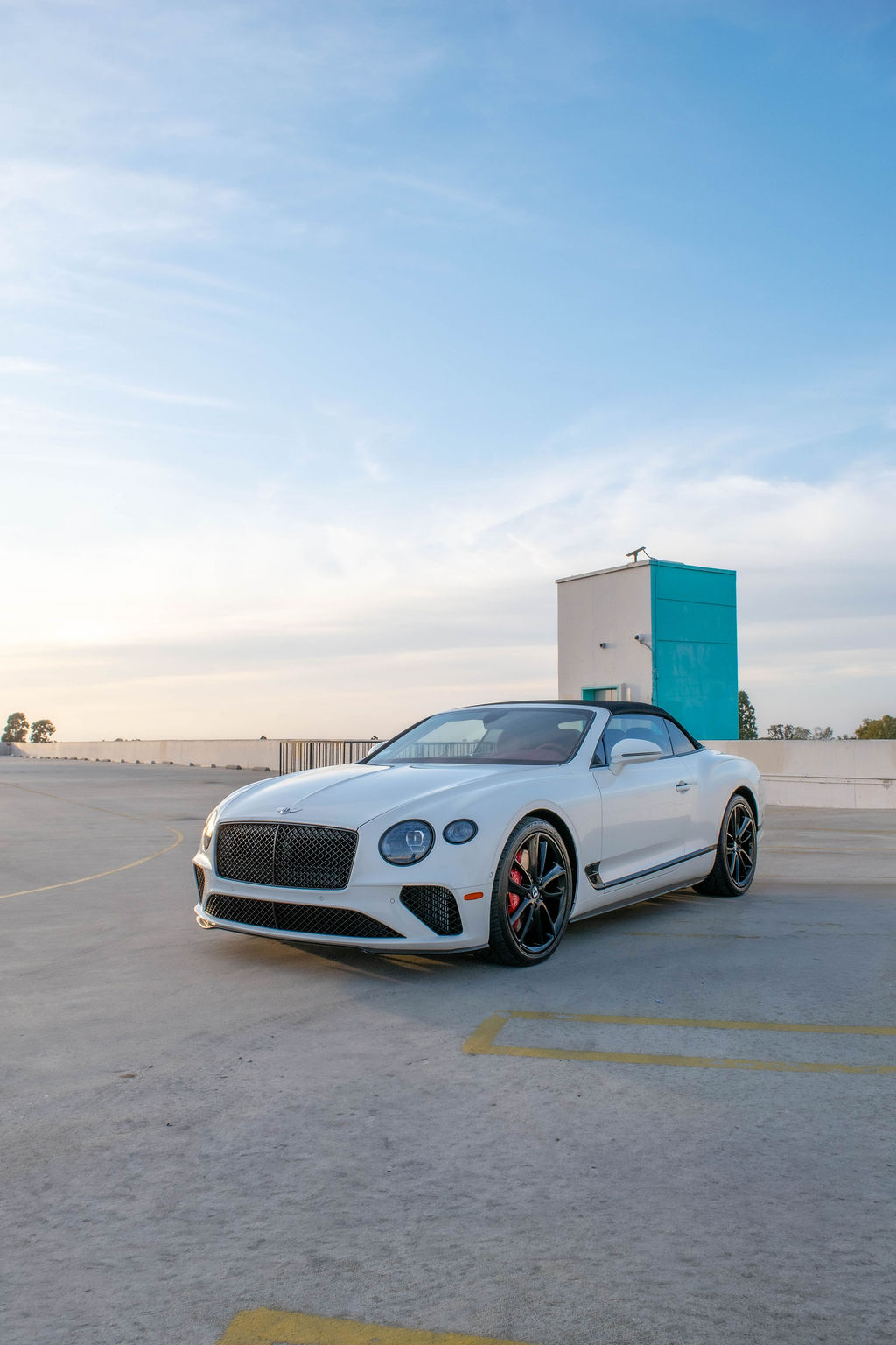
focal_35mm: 27
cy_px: 672
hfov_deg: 47.9
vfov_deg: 67.4
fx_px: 1008
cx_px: 448
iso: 200
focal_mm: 18
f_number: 9
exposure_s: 1/320
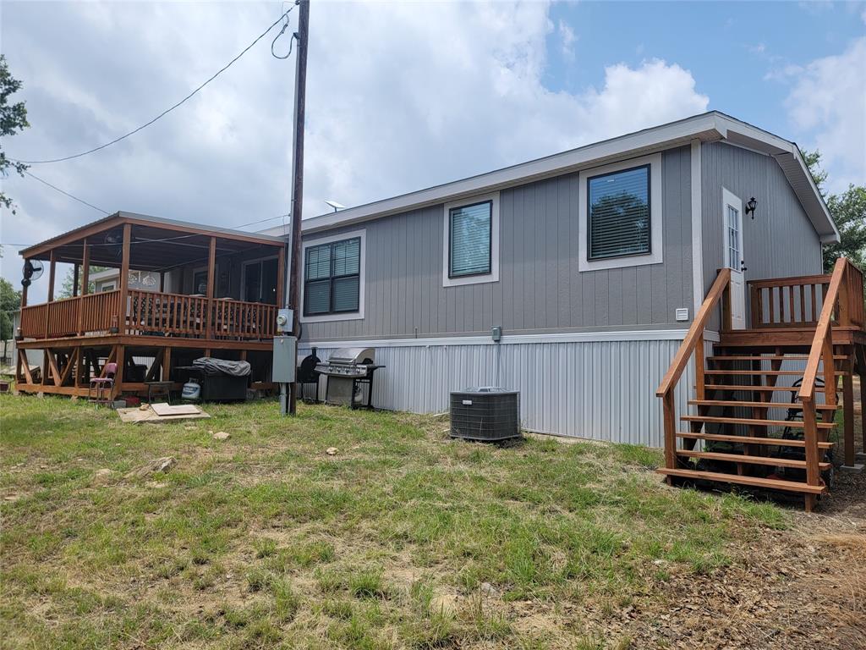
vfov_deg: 56.8
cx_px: 433
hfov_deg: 71.6
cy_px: 325
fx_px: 600
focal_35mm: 24
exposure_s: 1/1221
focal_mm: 6.7
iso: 16
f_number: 1.8
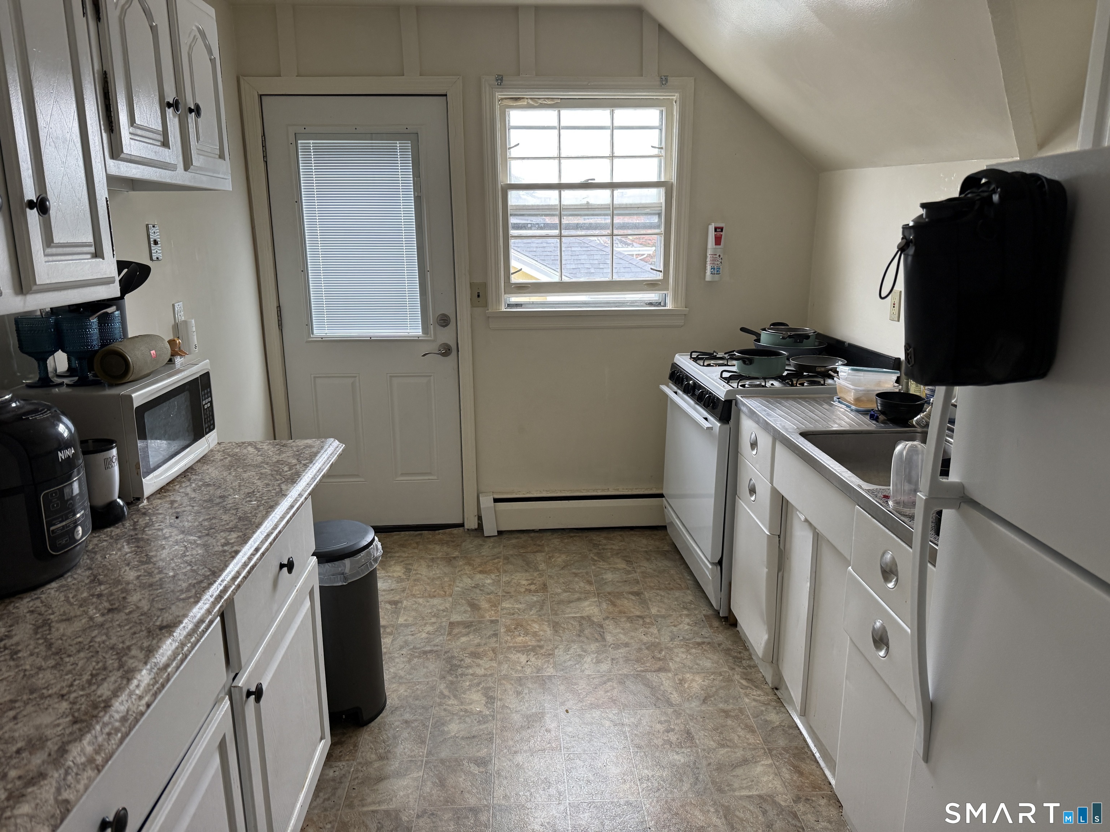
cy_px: 416
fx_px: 770
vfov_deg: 56.8
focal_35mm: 24
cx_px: 555
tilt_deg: -13.5
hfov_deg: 71.6
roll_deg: +0.0
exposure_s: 1/121
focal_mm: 6.76
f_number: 1.78
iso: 200
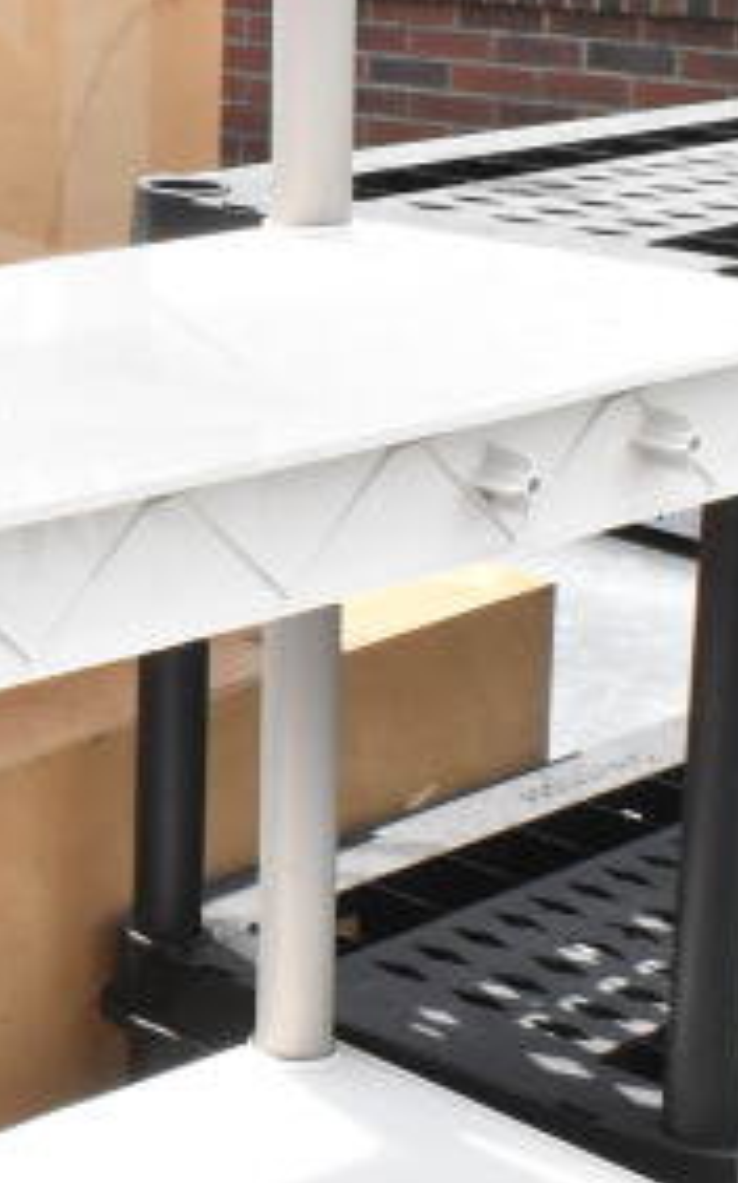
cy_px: 289
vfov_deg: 20.8
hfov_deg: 12.8
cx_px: -214
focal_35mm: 99
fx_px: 3189
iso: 1600
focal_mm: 20
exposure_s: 1/500
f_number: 11
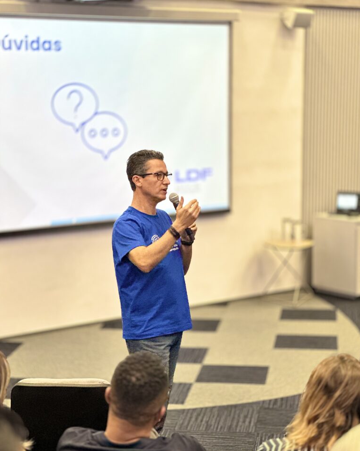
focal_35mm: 81
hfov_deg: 18.9
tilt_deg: -8.2
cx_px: 181
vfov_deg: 23.6
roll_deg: -0.9
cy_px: 235
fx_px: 1079
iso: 160
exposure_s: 1/40
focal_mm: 9
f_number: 2.8
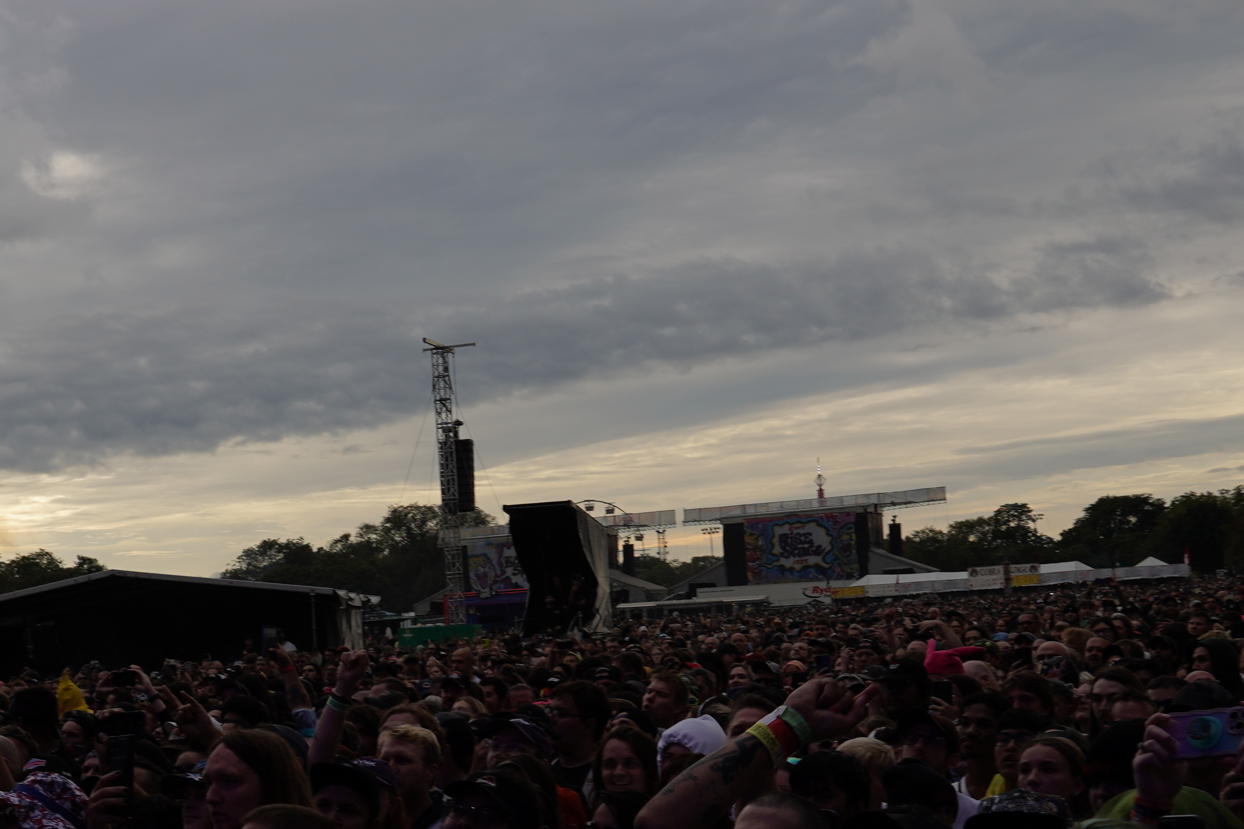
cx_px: 379
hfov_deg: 36.4
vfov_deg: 24.6
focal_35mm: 54
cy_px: 679
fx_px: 1866
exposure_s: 1/250
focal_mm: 24
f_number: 8
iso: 100
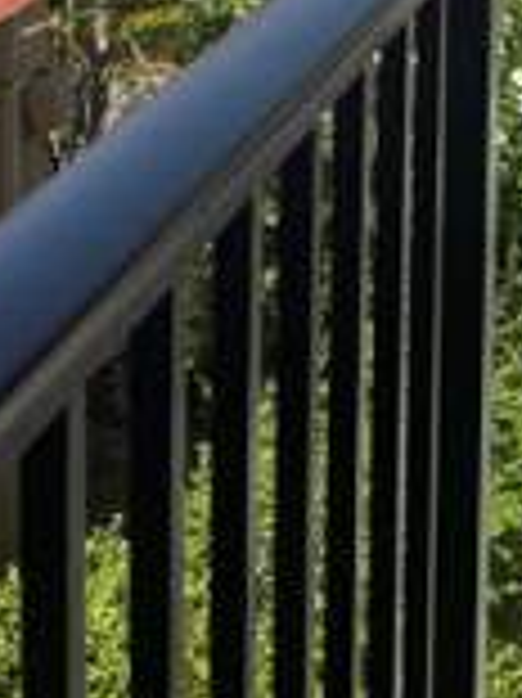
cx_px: 518
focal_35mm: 99
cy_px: -261
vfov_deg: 18.2
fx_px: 1993
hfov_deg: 14.7
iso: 80
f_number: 1.78
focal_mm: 6.76
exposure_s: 1/4049
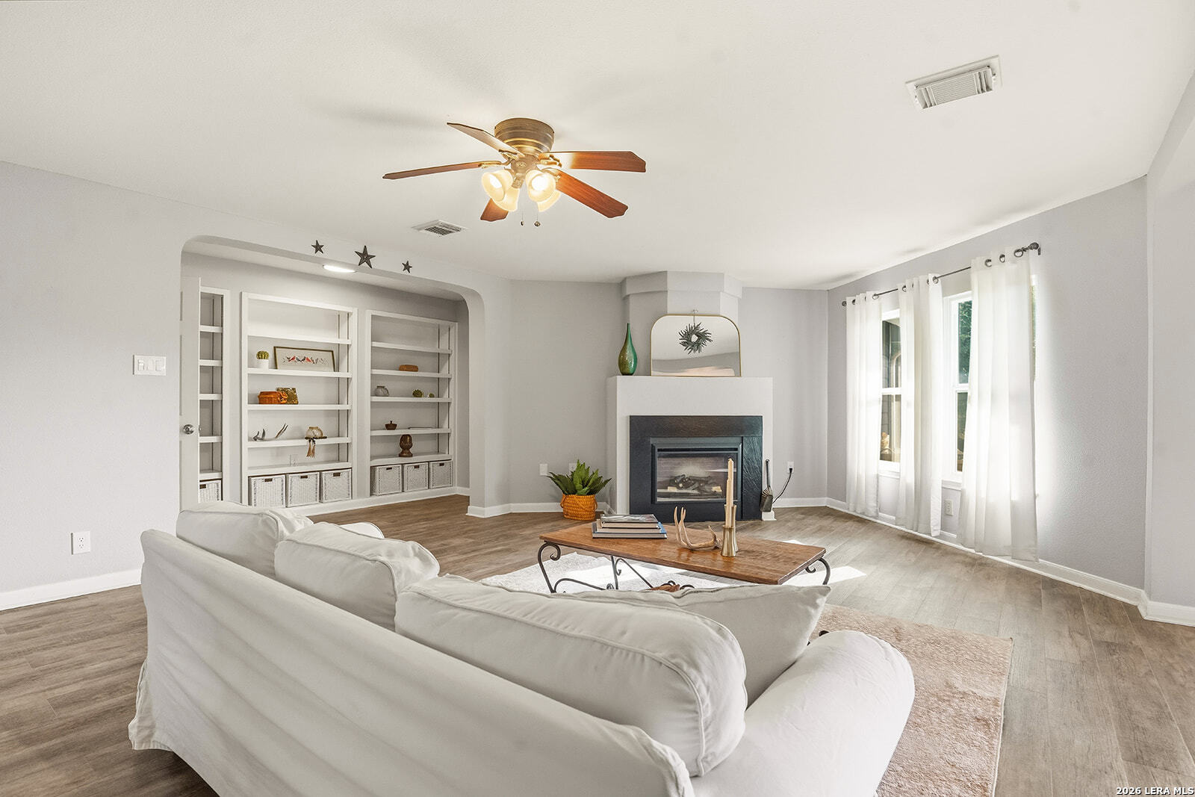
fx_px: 531
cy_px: 398
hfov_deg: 96.7
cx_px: 598
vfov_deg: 73.8
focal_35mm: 16
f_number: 7.1
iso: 2000
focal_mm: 16
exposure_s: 1/100
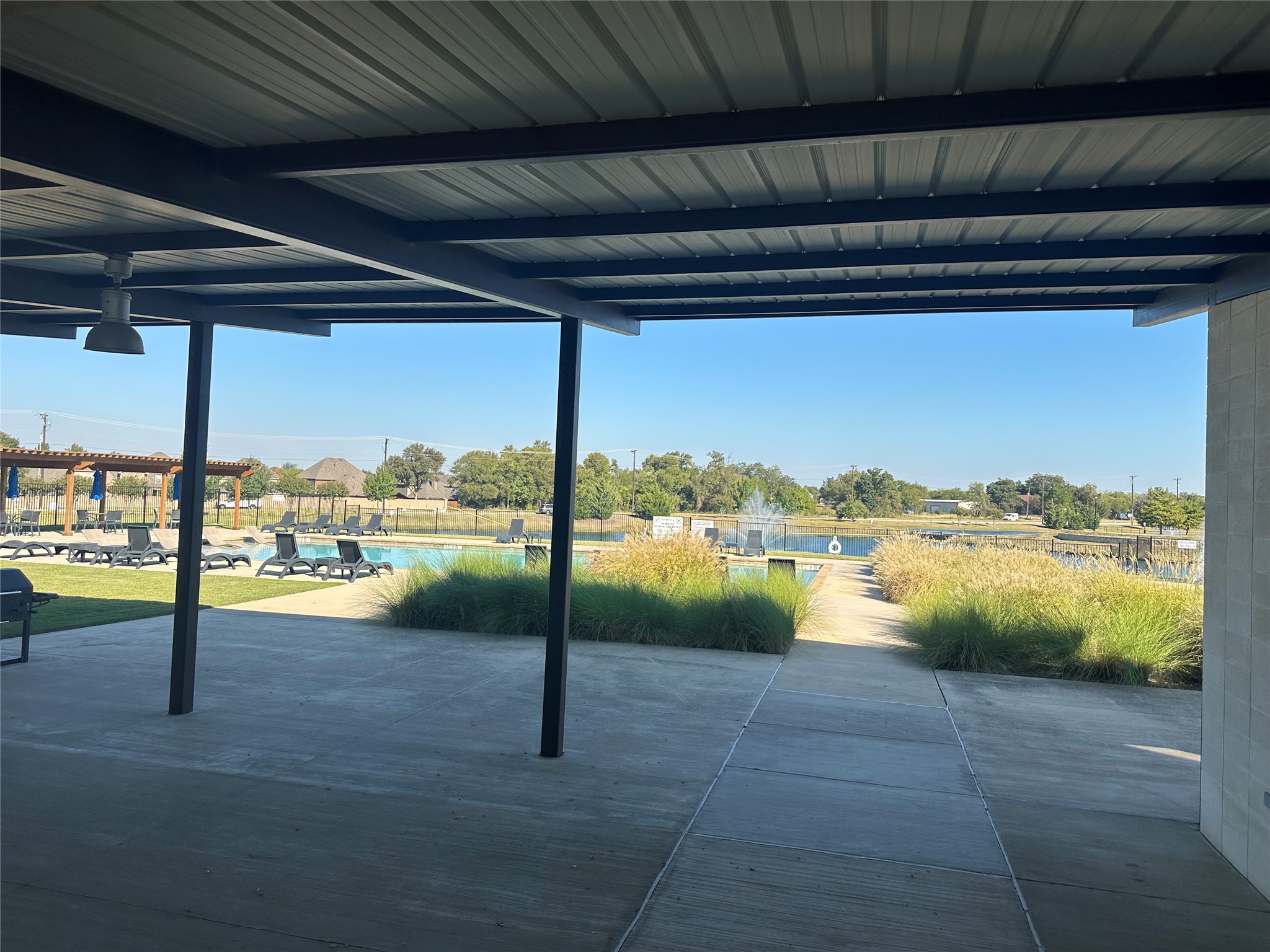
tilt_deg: +2.5
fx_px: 881
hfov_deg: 71.6
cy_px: 476
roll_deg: -2.2
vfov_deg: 56.8
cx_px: 635
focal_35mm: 24
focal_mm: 6.86
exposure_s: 1/3155
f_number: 1.78
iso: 80
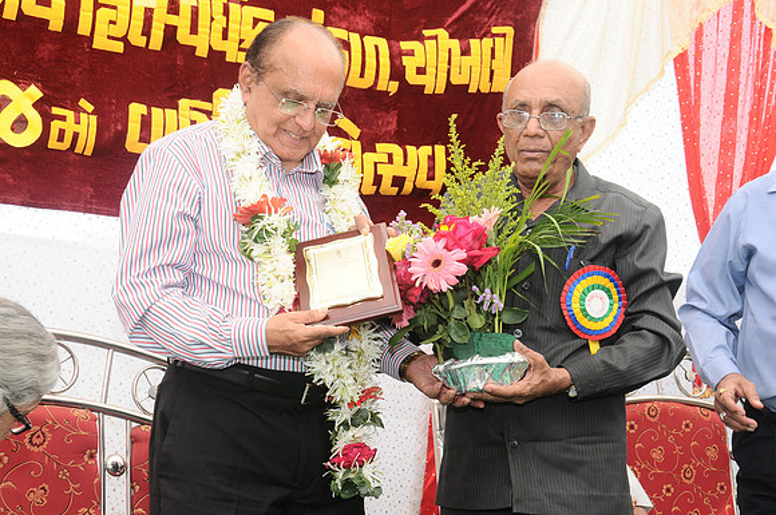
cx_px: 388
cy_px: 258
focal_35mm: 72
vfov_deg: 18.9
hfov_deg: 28.1
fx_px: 1550
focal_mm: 48
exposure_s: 1/125
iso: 640
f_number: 11
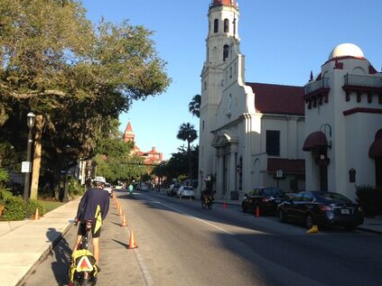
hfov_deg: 47.7
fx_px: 430
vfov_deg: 36.8
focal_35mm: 39
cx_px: 218
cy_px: 135
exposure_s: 1/669
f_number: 2.4
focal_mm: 4.13
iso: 50
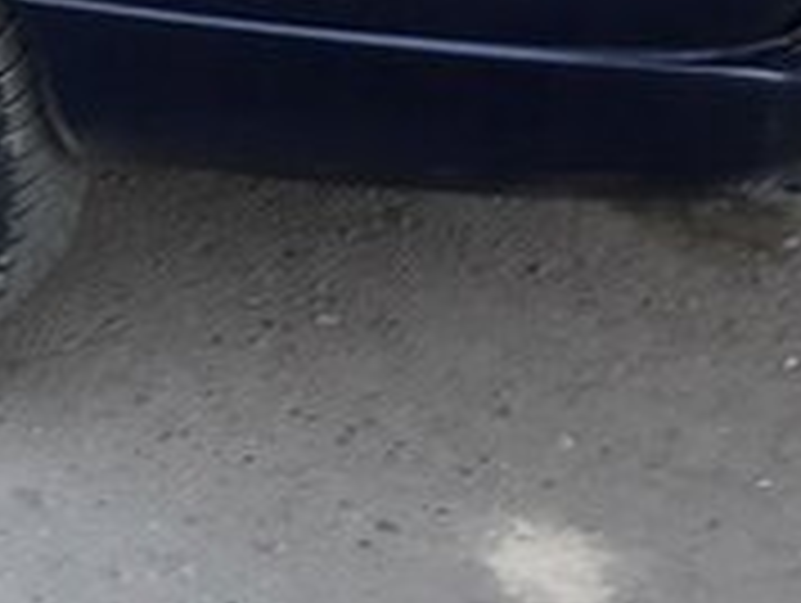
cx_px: -540
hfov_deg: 16.9
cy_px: -295
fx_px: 2317
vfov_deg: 13.9
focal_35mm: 100
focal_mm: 3.6
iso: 50
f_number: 1.9
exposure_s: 1/50
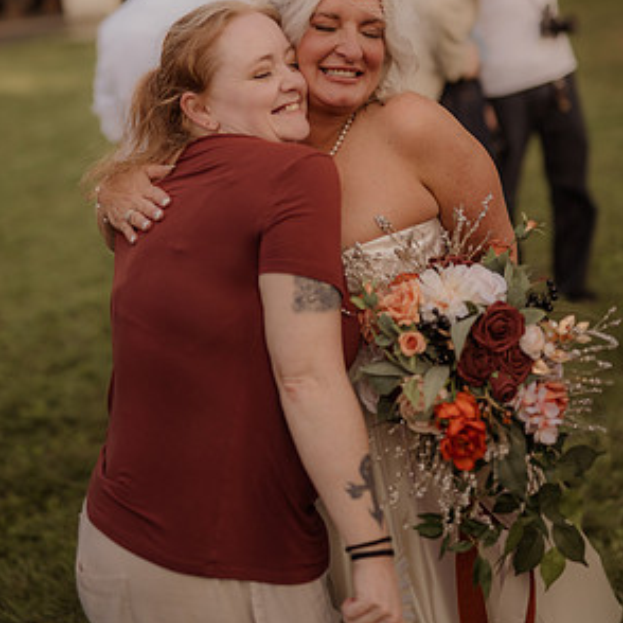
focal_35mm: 65
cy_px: 159
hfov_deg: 26.5
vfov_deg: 26.2
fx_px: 1324
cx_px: 314
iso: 200
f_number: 2.8
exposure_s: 1/1000
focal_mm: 50
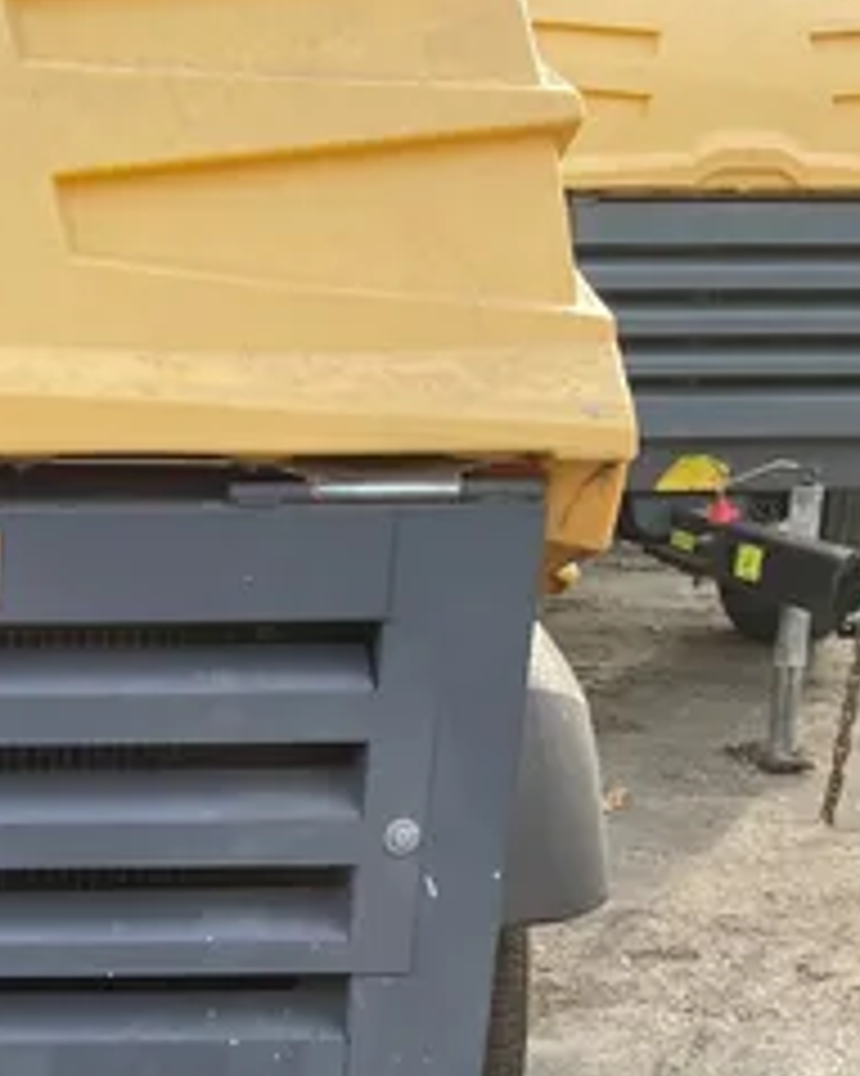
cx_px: -216
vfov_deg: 22.1
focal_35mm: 78
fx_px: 2483
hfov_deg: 18.5
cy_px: 1380
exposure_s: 1/404
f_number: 1.6
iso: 50
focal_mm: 4.2
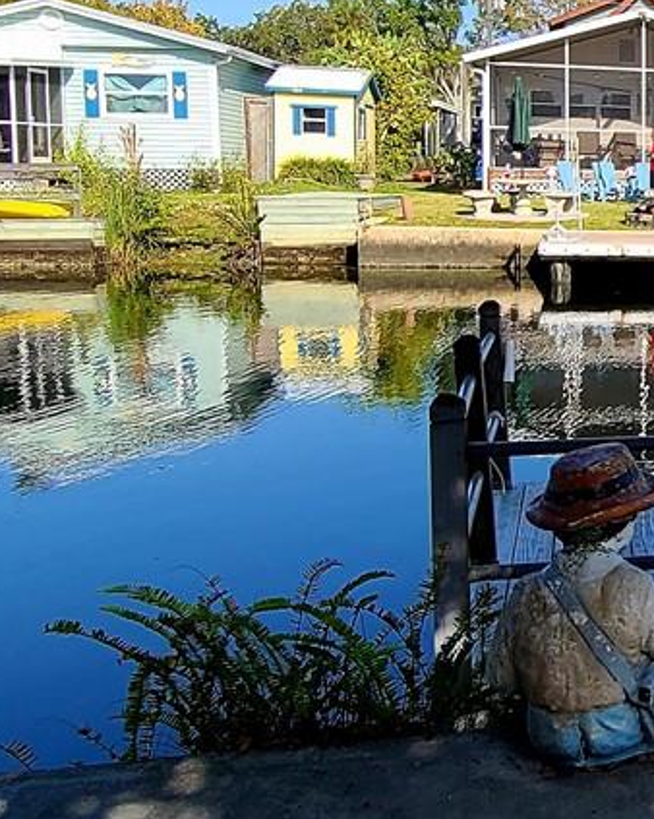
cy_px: 279
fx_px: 1162
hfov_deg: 26.0
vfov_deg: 38.4
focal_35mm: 48
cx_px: 886
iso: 50
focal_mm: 2.2
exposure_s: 1/1250
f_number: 2.2
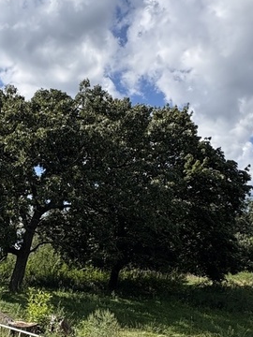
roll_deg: -2.3
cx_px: -3
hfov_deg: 31.6
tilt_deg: +6.3
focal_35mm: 42
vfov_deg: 44.4
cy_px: 212
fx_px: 409
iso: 64
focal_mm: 2.22
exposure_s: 1/1506
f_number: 2.2
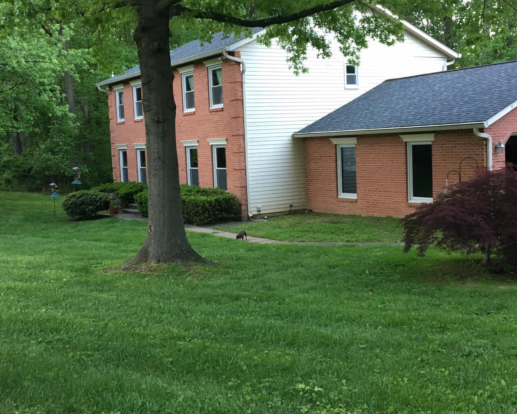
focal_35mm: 43
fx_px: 658
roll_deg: +3.6
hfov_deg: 42.8
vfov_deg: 34.9
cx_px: 224
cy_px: 195
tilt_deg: -5.1
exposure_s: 1/30
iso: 80
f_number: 2.2
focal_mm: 4.15
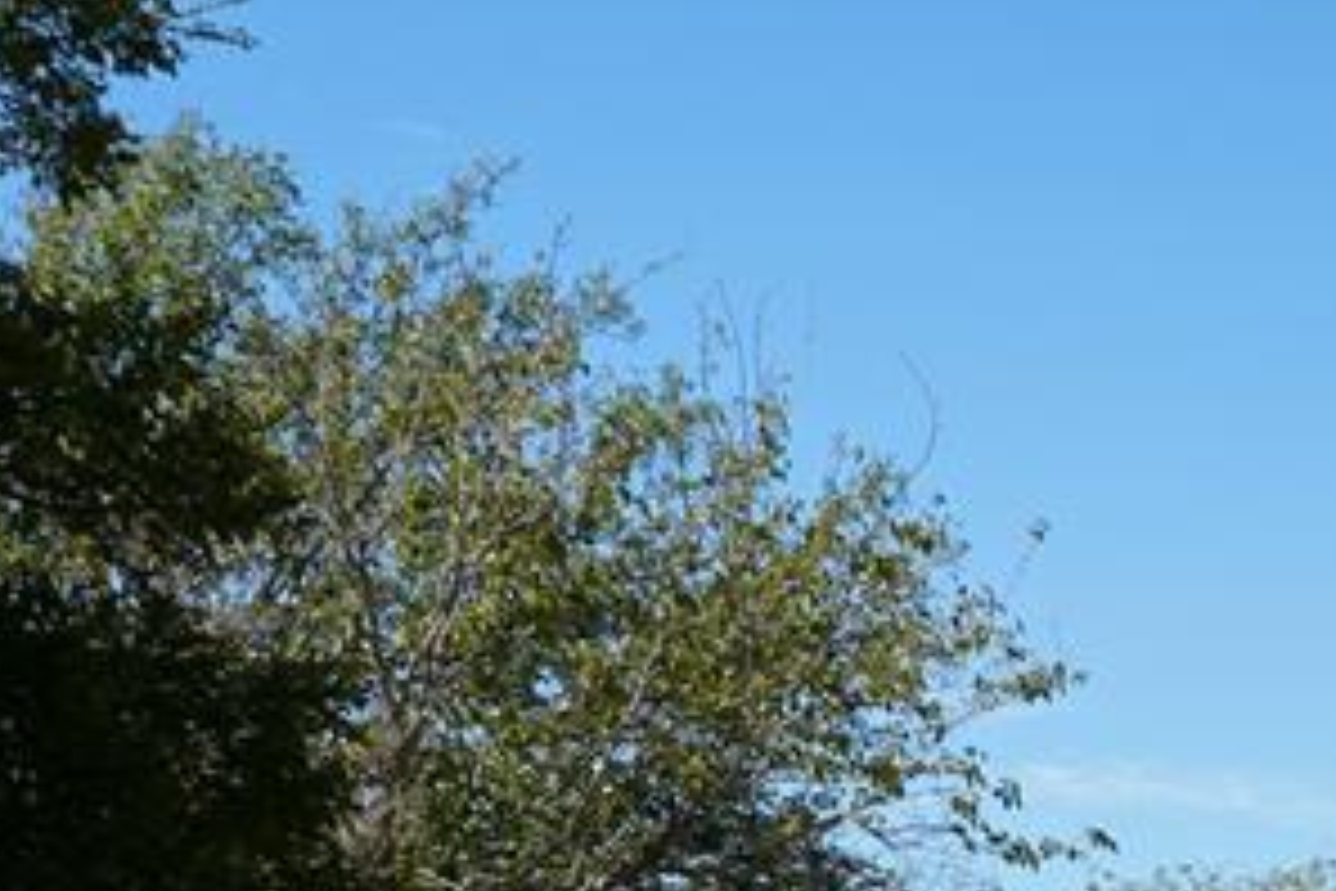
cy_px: 1130
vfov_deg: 12.4
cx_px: 1475
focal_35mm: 107
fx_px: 3971
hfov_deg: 18.4
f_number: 8
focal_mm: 31
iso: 100
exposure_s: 1/200
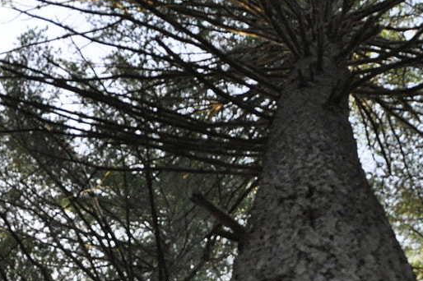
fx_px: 986
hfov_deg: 23.5
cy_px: 399
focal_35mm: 84
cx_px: 389
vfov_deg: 15.2
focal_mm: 18
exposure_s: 1/400
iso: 1600
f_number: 8
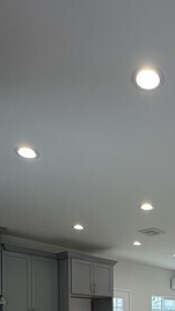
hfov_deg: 29.6
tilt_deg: +0.1
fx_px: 313
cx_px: 166
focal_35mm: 38
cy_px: 323
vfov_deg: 43.6
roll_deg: -0.2
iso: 64
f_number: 2.2
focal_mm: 2.22
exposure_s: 1/120
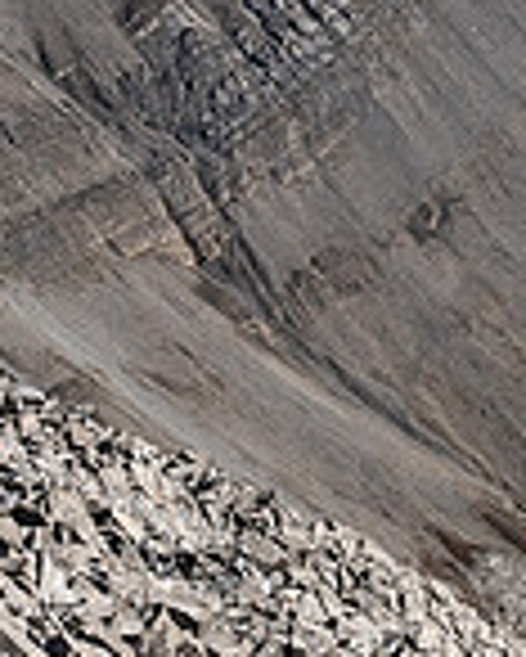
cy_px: -227
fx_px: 4821
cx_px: 575
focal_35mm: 248
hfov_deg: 6.2
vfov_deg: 7.7
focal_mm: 32
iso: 200
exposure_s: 1/640
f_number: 8
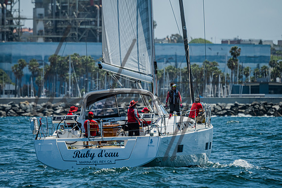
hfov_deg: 3.8
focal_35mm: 540
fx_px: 4232
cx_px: 126
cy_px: 91
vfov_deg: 2.5
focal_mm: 400
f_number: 5.6
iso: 320
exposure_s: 1/1000
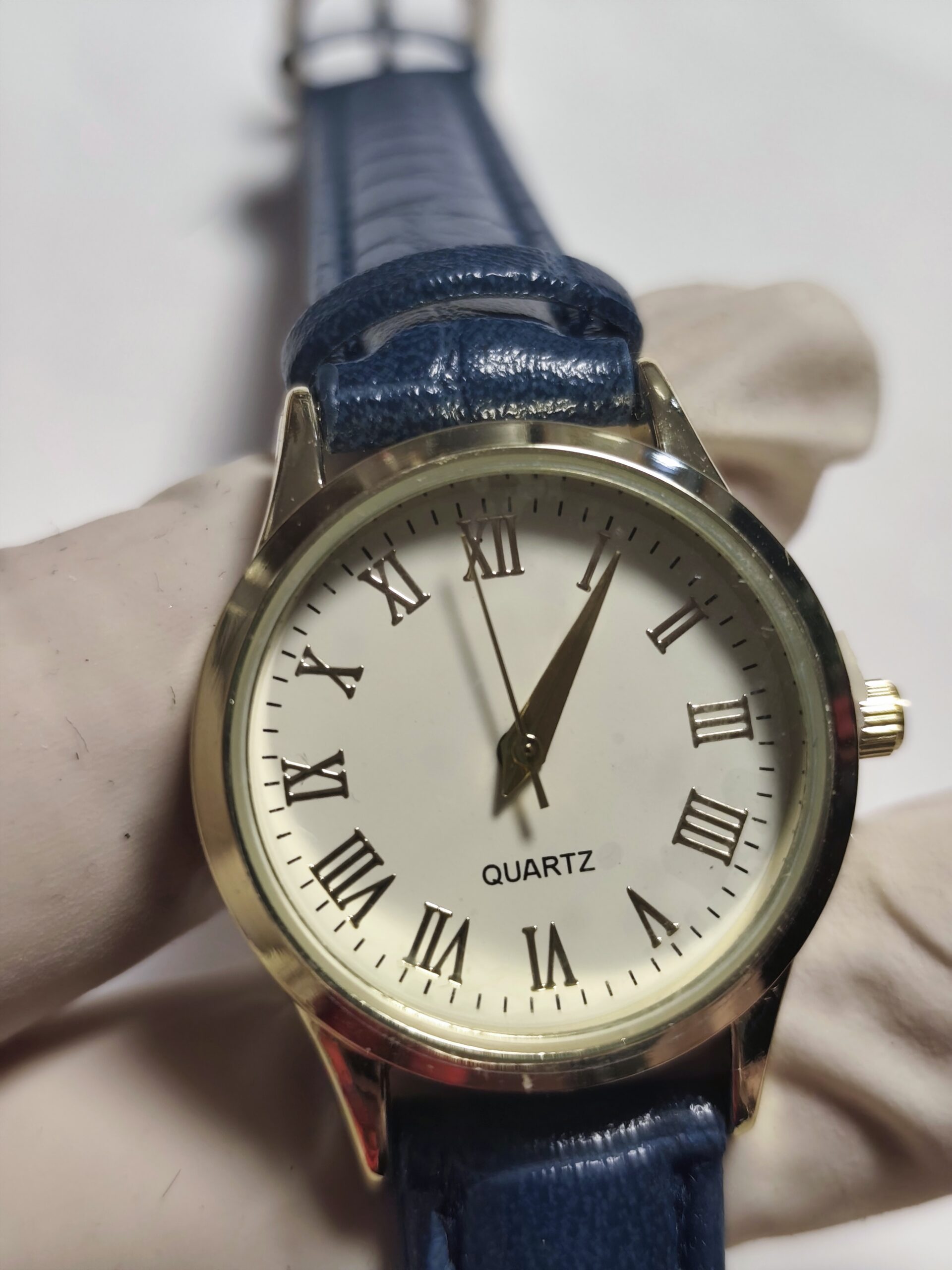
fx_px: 1687
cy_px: 635
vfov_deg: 41.2
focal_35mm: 46
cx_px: 476
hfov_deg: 31.5
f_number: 1.65
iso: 500
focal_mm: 6.19
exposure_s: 1/50
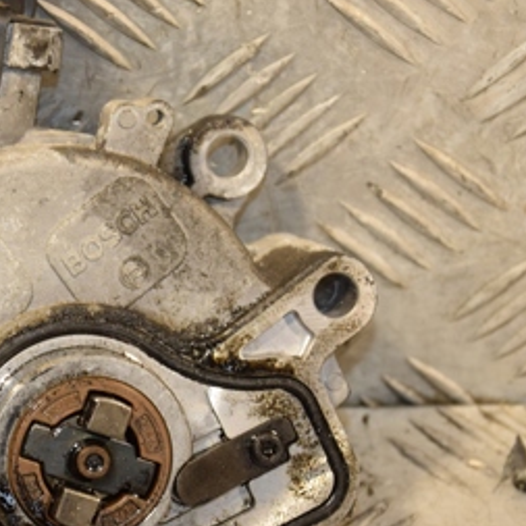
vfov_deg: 7.7
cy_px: 341
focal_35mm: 226
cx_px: 108
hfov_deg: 7.7
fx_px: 3885
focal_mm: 70
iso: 800
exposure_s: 1/200
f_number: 5.3
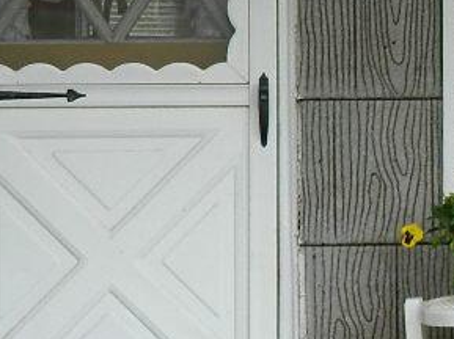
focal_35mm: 298
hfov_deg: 6.5
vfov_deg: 5.0
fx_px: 3904
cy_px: 55
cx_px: 729
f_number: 4.2
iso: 80
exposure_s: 1/60
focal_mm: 15.1
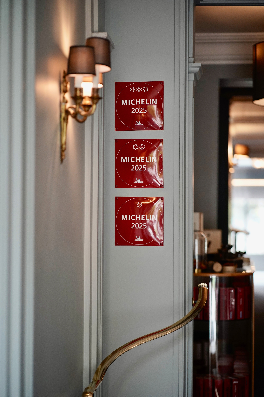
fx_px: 935
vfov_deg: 23.9
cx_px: 132
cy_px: 198
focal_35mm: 85
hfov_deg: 16.1
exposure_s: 1/160
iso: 1600
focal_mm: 85
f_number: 2
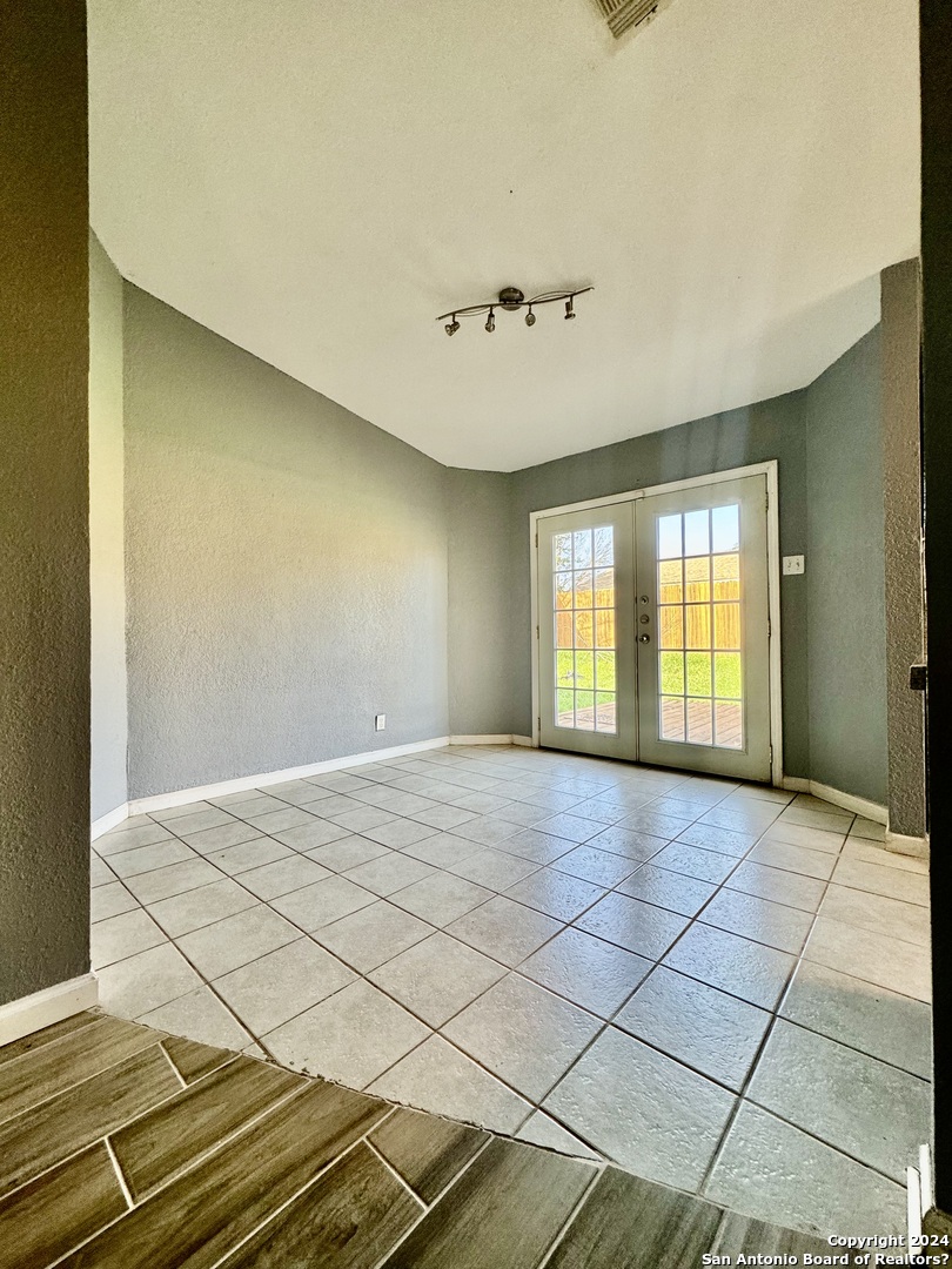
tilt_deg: +0.5
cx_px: 476
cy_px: 634
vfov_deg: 102.1
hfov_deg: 85.7
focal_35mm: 14
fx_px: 513
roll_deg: +1.0
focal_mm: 2.22
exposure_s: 1/120
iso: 160
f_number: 2.2
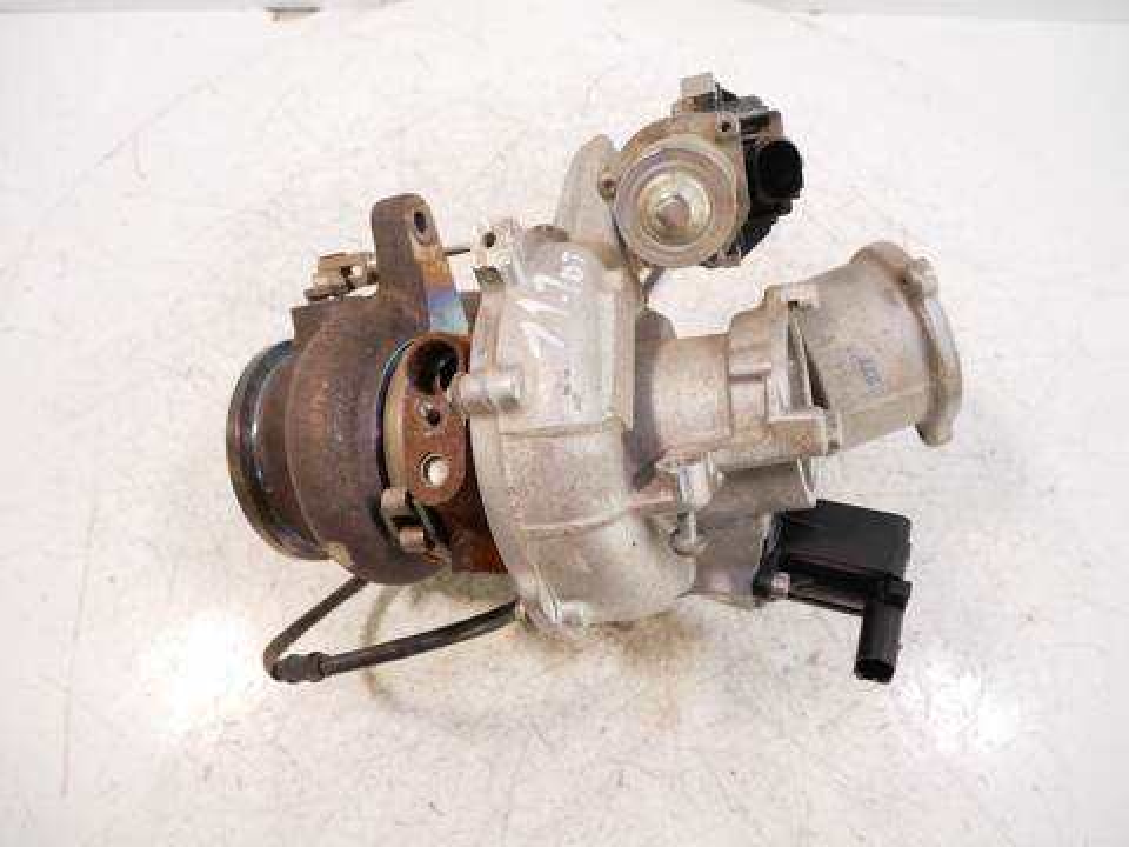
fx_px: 848
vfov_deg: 53.1
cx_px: 564
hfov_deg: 67.3
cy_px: 424
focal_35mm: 26
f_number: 3.5
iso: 800
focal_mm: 13
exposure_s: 1/60
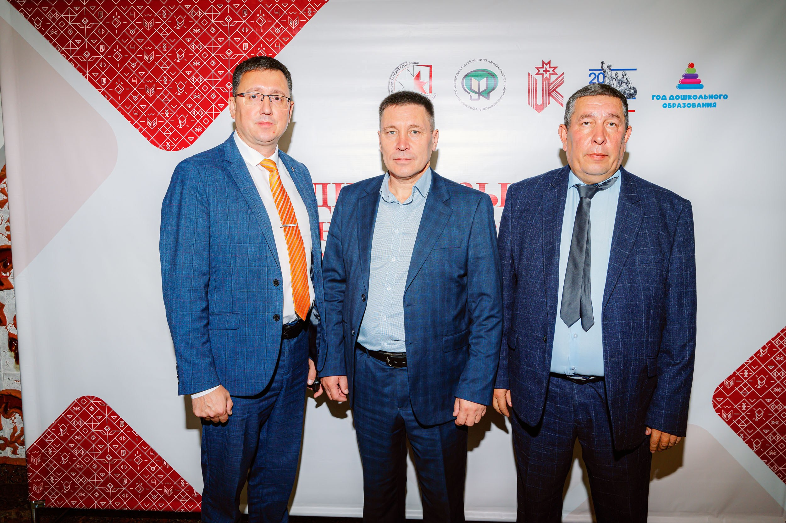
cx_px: 393
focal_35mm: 30
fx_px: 665
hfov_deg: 61.1
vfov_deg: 42.9
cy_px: 262
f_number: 6.3
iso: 640
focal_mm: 30.5
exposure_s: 1/200
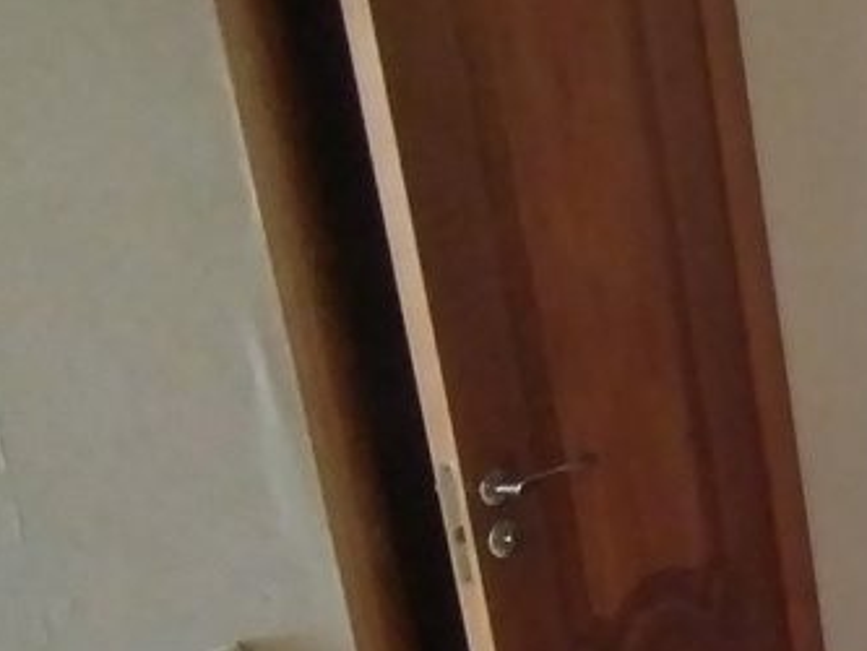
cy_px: 367
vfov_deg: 30.3
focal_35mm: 48
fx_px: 1203
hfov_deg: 27.7
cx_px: 1286
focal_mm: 1.42
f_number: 2.2
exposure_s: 1/24
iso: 601
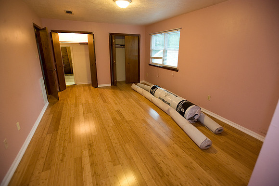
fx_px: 132
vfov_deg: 70.4
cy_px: 93
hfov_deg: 93.3
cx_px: 140
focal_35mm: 17
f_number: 4
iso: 1250
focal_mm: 17
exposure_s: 1/40
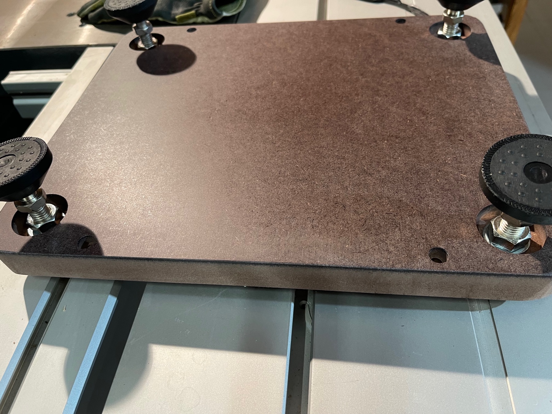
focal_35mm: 25
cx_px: 276
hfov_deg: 69.4
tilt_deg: -48.5
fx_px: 399
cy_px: 207
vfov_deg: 54.9
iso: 160
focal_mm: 5.1
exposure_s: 1/50
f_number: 1.6
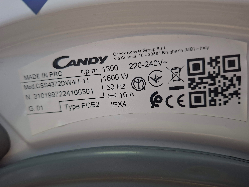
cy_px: 94
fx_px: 165
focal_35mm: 23
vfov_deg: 58.9
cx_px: 124
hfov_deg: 73.9
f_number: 1.8
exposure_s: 1/25
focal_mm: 5.54
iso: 400
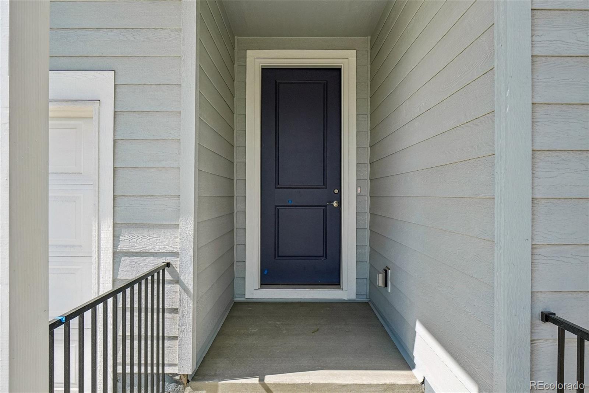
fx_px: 442
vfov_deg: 47.9
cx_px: 294
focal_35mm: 27
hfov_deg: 67.4
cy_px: 196
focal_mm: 18
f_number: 8
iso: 400
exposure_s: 1/500
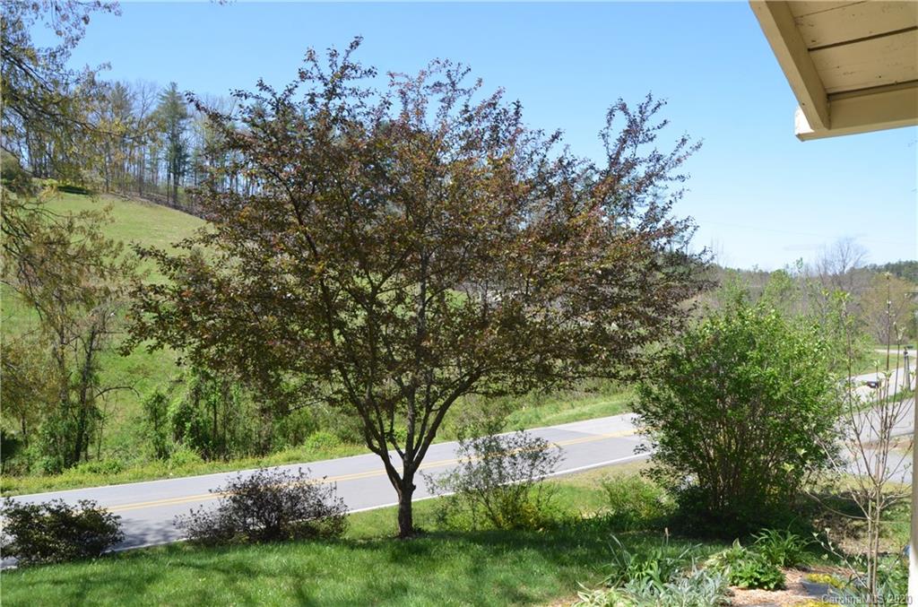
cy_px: 304
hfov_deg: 67.5
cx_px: 459
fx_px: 687
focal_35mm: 27
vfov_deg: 47.7
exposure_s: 1/200
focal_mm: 18
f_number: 7.1
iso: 200
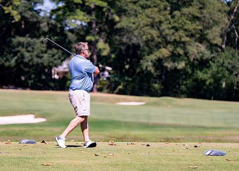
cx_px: 116
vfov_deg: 6.6
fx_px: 1481
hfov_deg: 9.2
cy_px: 86
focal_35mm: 218
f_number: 2.8
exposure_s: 1/1600
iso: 100
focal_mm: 130
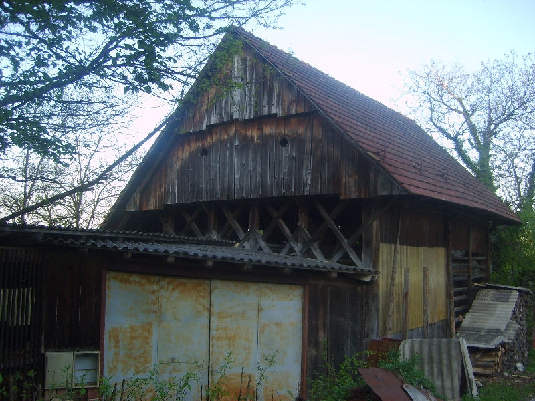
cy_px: 200
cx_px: 268
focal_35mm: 35
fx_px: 541
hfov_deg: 52.6
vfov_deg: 40.7
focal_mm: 5.8
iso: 50
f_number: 2.8
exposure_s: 1/125
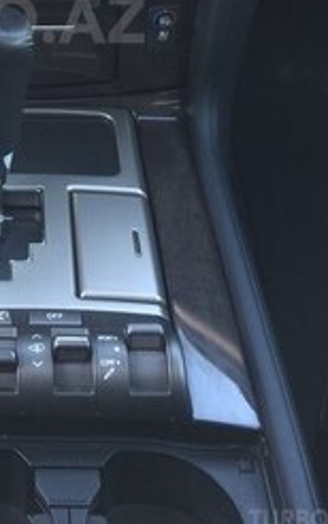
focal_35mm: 62
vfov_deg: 30.9
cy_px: 19
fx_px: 886
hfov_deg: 20.2
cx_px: -19
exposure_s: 1/33
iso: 32
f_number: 2.2
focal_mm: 4.15
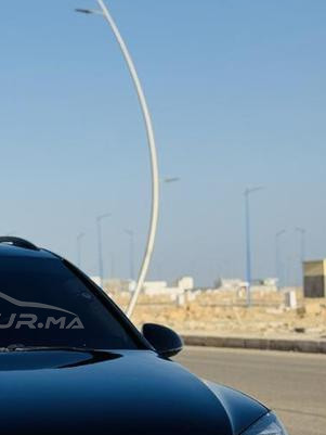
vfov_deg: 18.8
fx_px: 1305
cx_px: -12
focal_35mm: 104
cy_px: 306
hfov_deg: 14.0
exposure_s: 1/5376
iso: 64
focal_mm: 6.76
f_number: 1.78
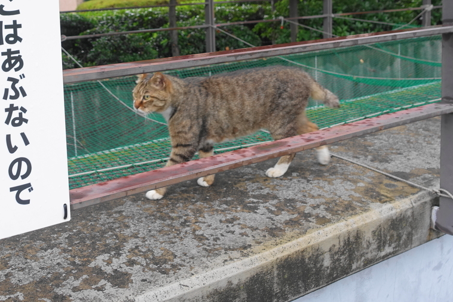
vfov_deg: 34.1
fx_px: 478
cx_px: 139
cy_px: 68
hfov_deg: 49.5
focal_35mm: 38
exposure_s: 1/50
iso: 125
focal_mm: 8.8
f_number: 2.8
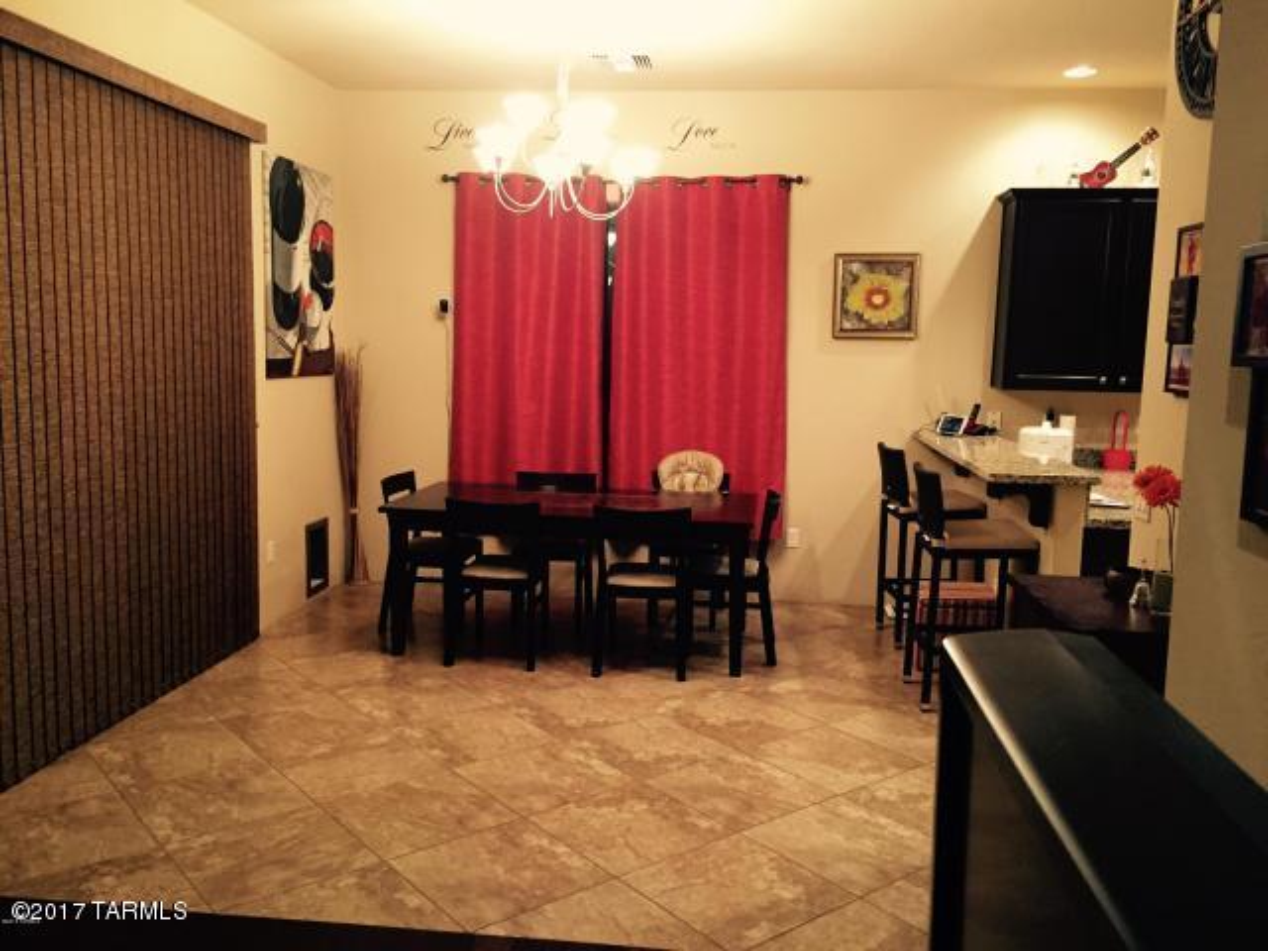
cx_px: 634
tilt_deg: -6.7
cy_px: 476
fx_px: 1062
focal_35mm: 29
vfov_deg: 48.2
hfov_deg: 61.7
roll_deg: -1.9
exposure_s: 1/24
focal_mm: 4.15
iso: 250
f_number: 2.2
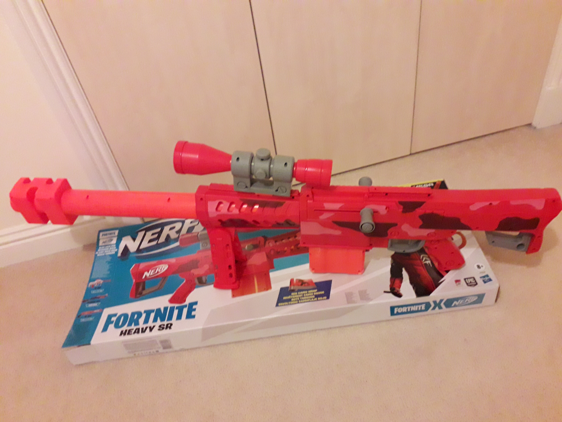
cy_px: 211
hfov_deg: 65.3
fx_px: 438
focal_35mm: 27
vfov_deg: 51.4
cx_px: 281
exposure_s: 1/25
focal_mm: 3.6
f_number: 1.9
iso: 500
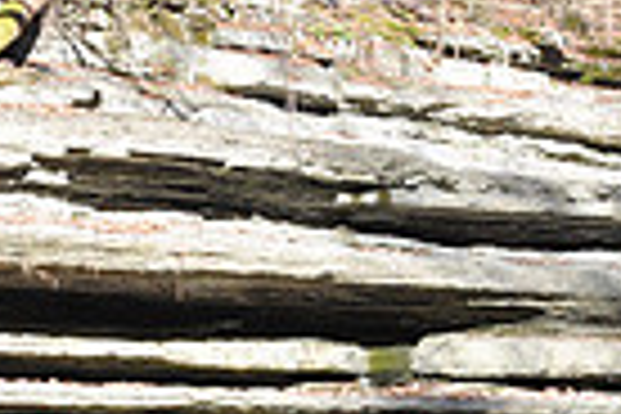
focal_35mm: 265
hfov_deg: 7.7
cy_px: 200
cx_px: 693
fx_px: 4571
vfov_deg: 5.2
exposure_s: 1/320
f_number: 9
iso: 800
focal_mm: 42
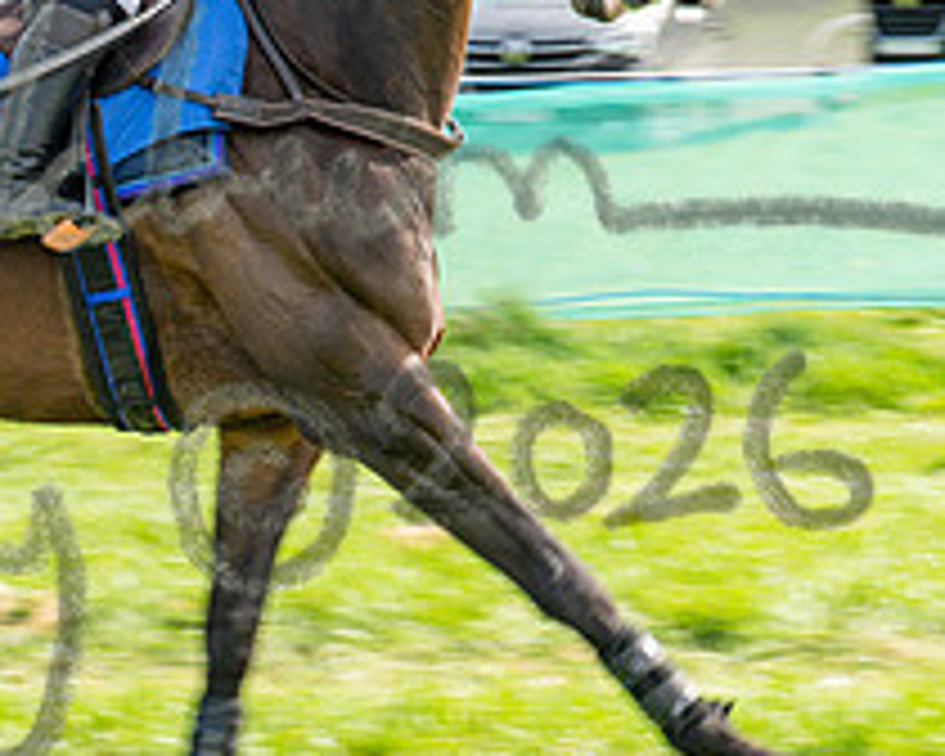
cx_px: -144
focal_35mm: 251
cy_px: 201
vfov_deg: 6.2
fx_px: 7020
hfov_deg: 7.6
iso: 100
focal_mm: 70
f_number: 9
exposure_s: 1/160
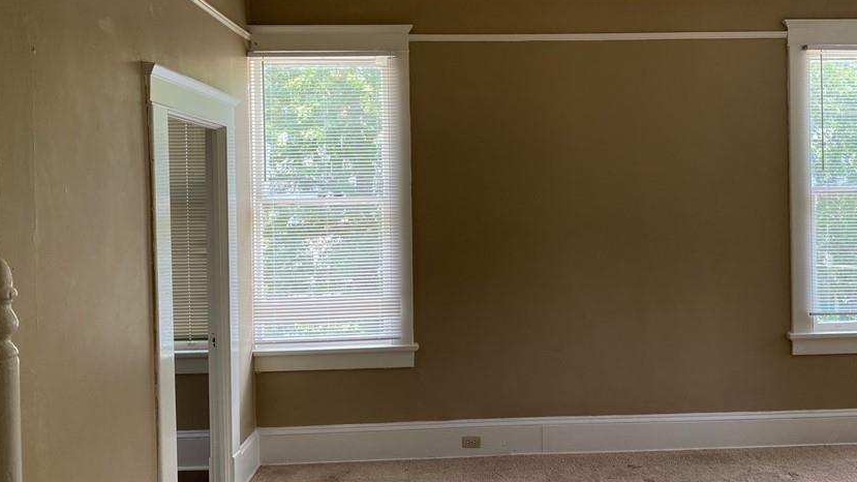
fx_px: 795
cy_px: 209
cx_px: 509
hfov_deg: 56.3
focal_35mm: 35
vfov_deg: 33.7
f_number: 1.8
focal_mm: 4.25
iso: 64
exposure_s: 1/121
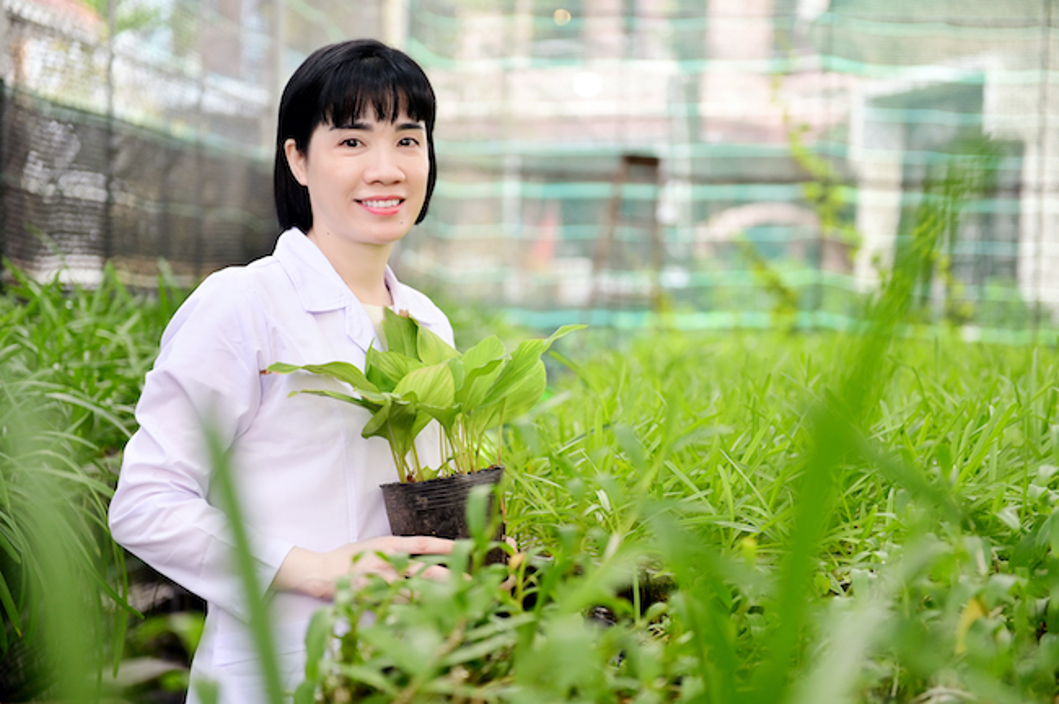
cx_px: 530
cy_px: 352
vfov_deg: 19.4
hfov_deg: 28.9
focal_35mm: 70
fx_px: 2057
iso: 640
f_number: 2.8
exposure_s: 1/125
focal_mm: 70
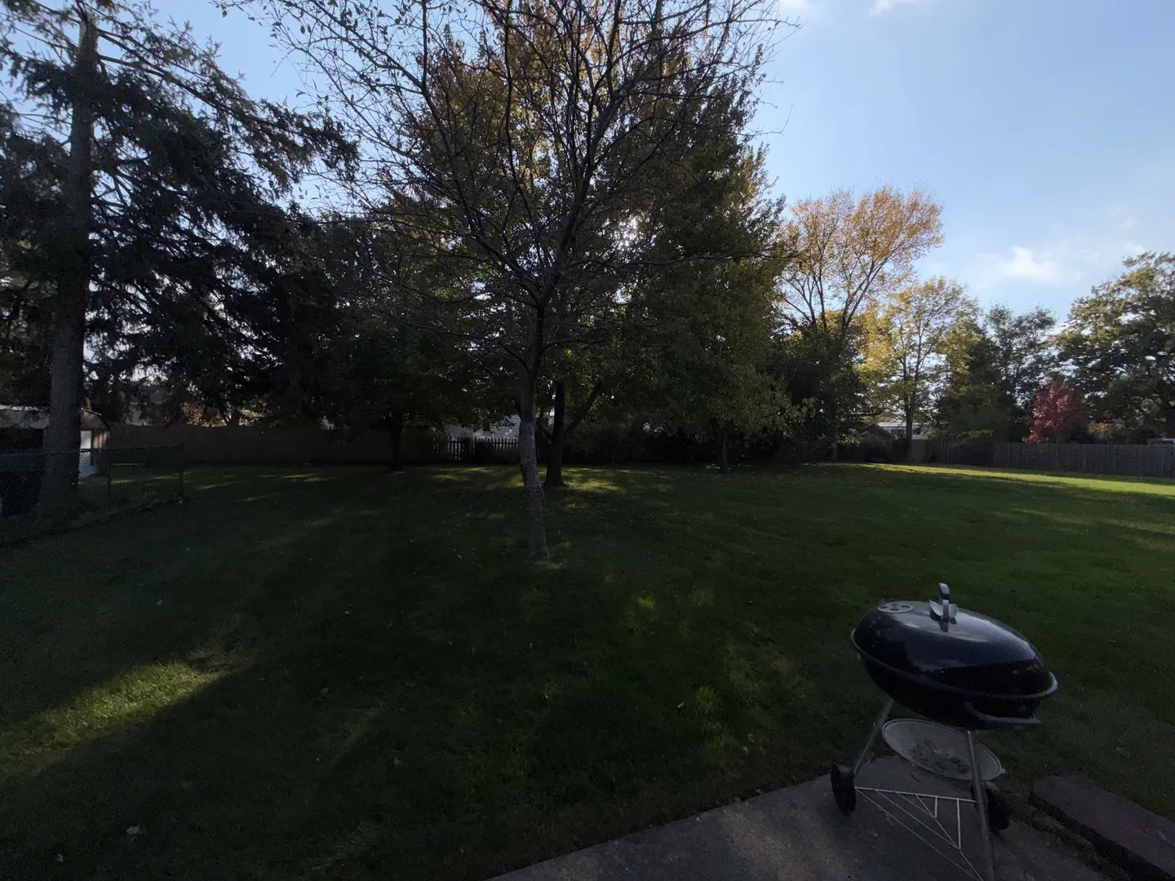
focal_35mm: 14
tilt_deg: -0.3
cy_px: 440
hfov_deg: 102.1
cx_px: 588
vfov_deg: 85.7
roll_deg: -1.4
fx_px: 475
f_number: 2.2
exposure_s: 1/1848
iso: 16
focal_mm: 2.22
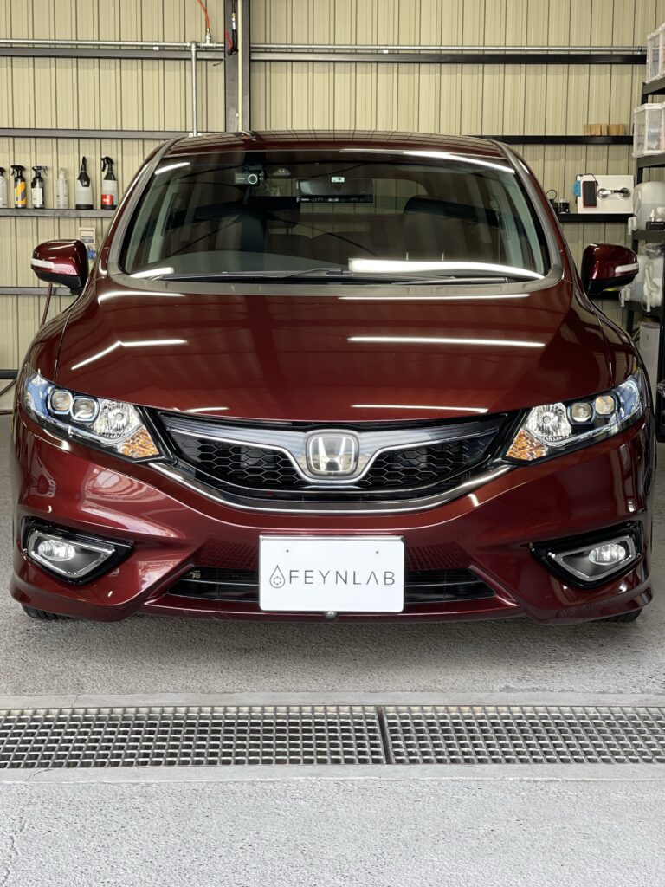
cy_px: 444
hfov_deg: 22.9
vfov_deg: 30.3
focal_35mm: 64
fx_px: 1639
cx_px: 332
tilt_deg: -6.4
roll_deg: -0.6
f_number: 2.2
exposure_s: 1/120
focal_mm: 7.5
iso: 80
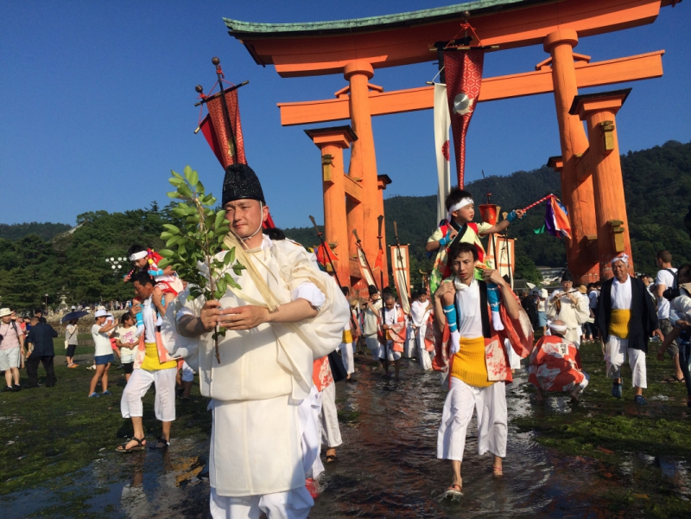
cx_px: 346
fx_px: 579
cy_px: 260
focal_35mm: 29
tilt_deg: +1.7
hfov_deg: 61.7
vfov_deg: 48.2
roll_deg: +0.9
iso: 32
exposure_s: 1/3425
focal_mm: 4.15
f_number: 2.2
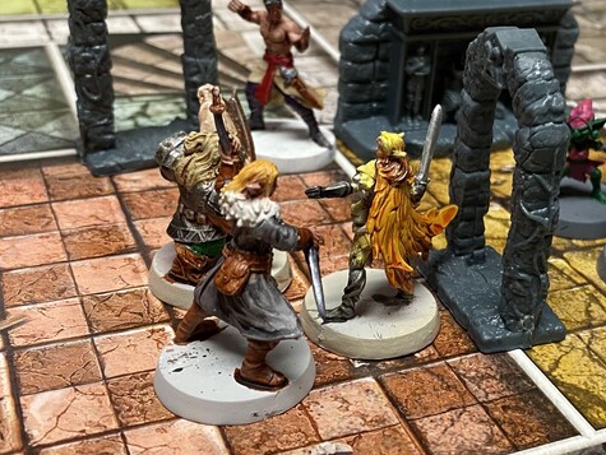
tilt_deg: -27.2
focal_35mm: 56
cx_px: 480
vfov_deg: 26.1
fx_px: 981
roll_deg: -5.5
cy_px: 235
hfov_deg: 33.4
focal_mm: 4.25
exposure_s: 1/63
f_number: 1.8
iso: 125
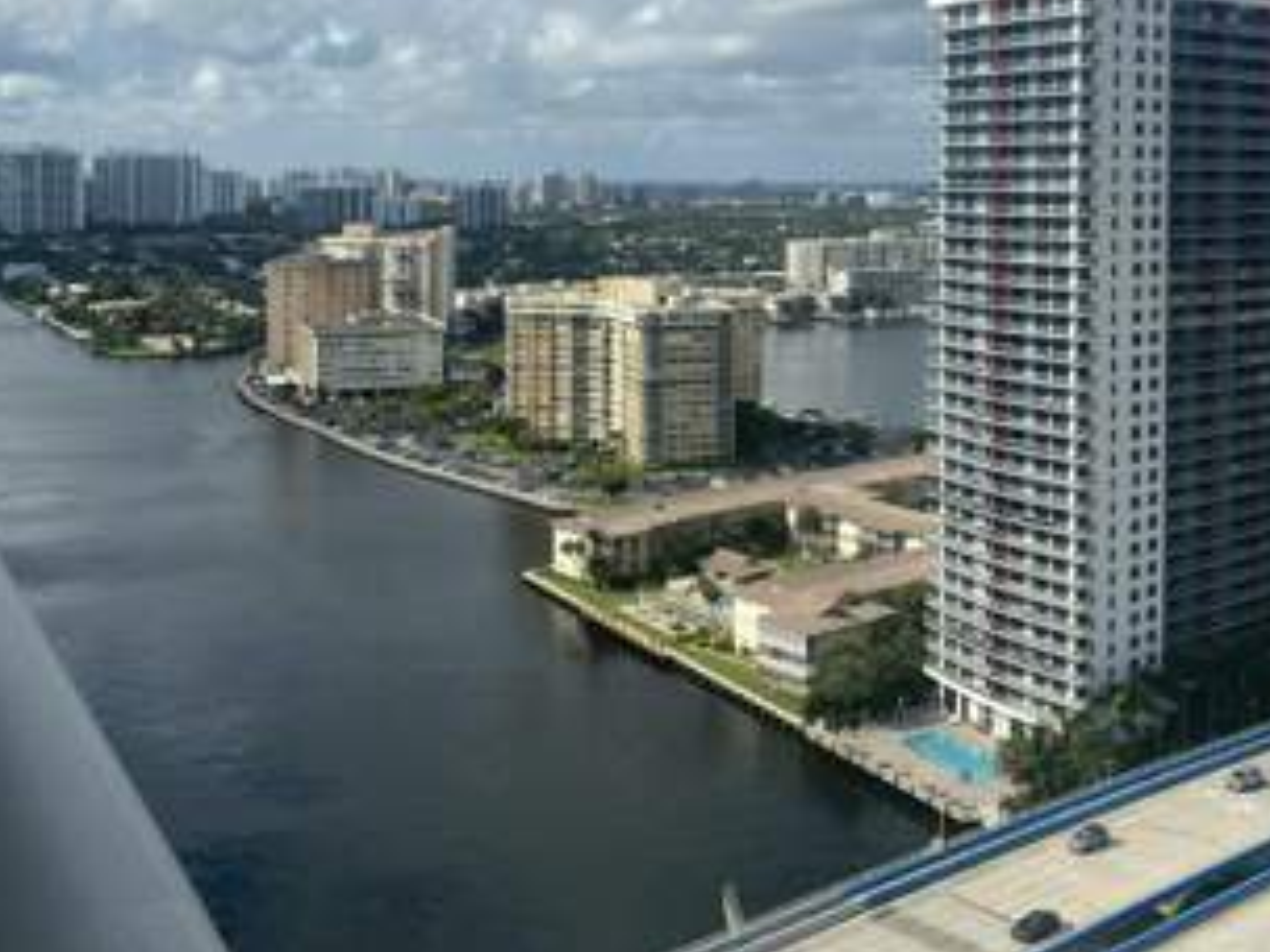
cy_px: 211
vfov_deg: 34.2
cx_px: 710
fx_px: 1504
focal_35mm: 41
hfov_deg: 45.7
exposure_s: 1/5236
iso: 32
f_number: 1.8
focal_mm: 4.25
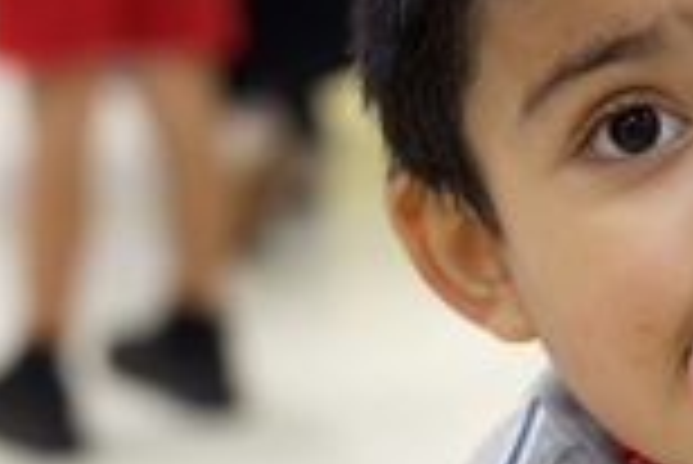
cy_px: 579
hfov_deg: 8.8
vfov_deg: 5.9
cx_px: 662
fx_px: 4489
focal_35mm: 233
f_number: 2
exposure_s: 1/50
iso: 200
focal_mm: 35
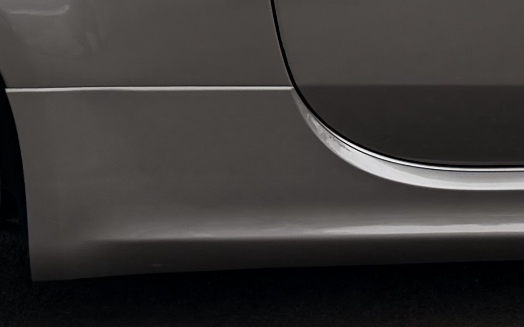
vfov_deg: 10.1
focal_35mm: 123
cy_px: -251
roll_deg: +1.8
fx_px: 1756
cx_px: 511
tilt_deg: -0.5
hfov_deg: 16.6
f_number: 1.78
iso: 100
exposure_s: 1/2611
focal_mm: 6.76
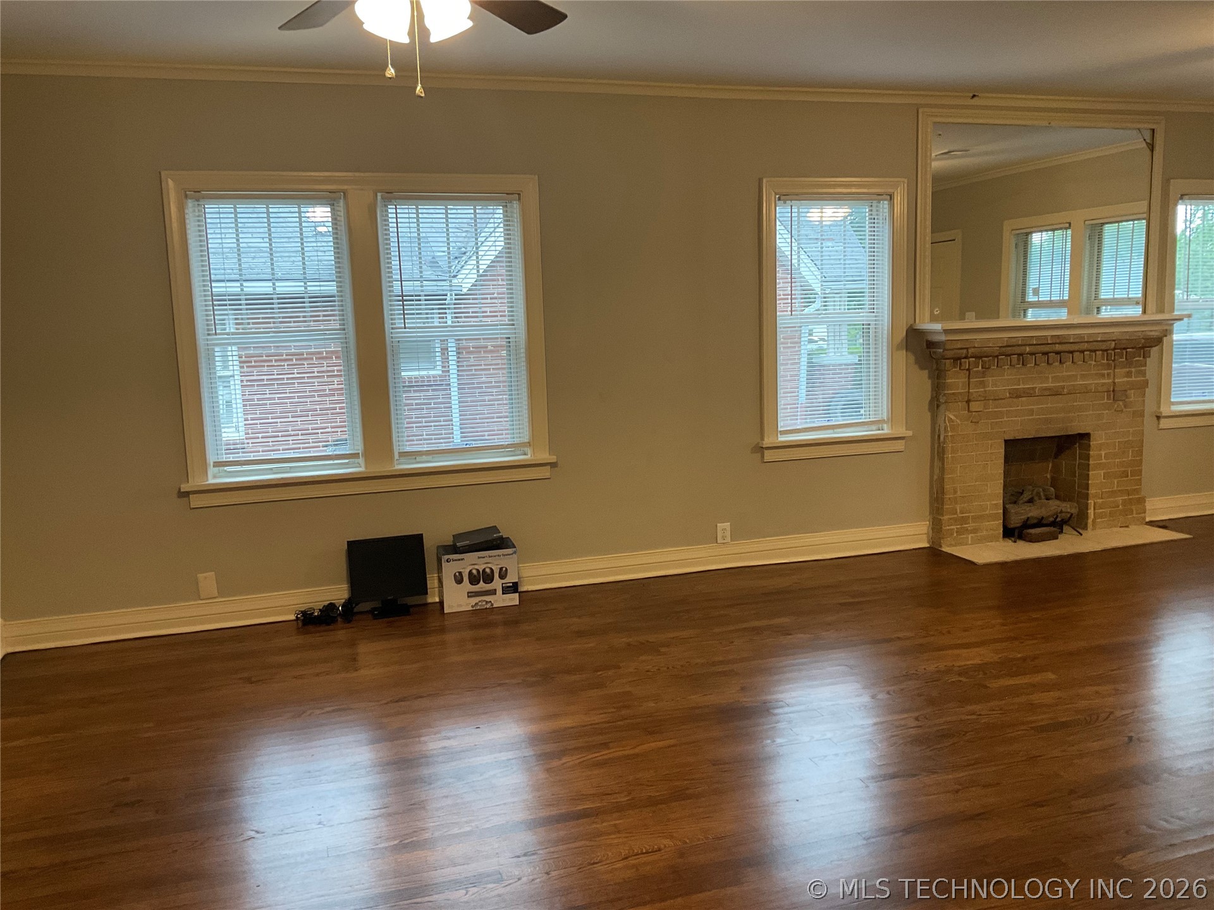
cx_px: 607
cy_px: 455
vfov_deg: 48.2
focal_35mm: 29
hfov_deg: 61.7
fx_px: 1017
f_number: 1.8
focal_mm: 3
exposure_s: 1/60
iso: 80
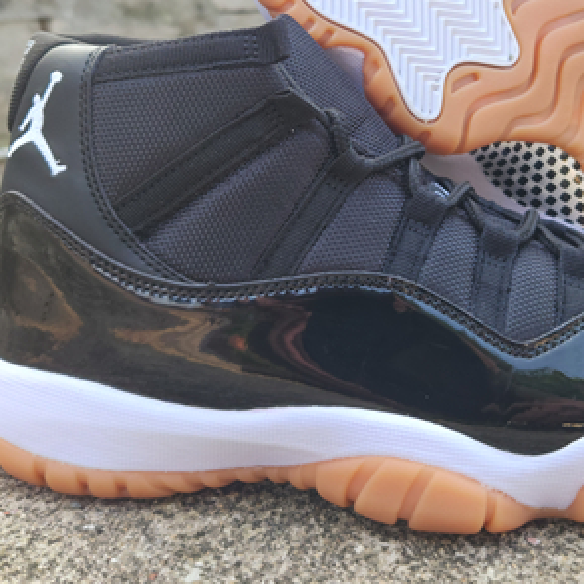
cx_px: 367
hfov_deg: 37.3
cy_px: 122
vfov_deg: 36.4
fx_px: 859
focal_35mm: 45
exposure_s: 1/100
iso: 20
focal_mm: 5.4
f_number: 1.8
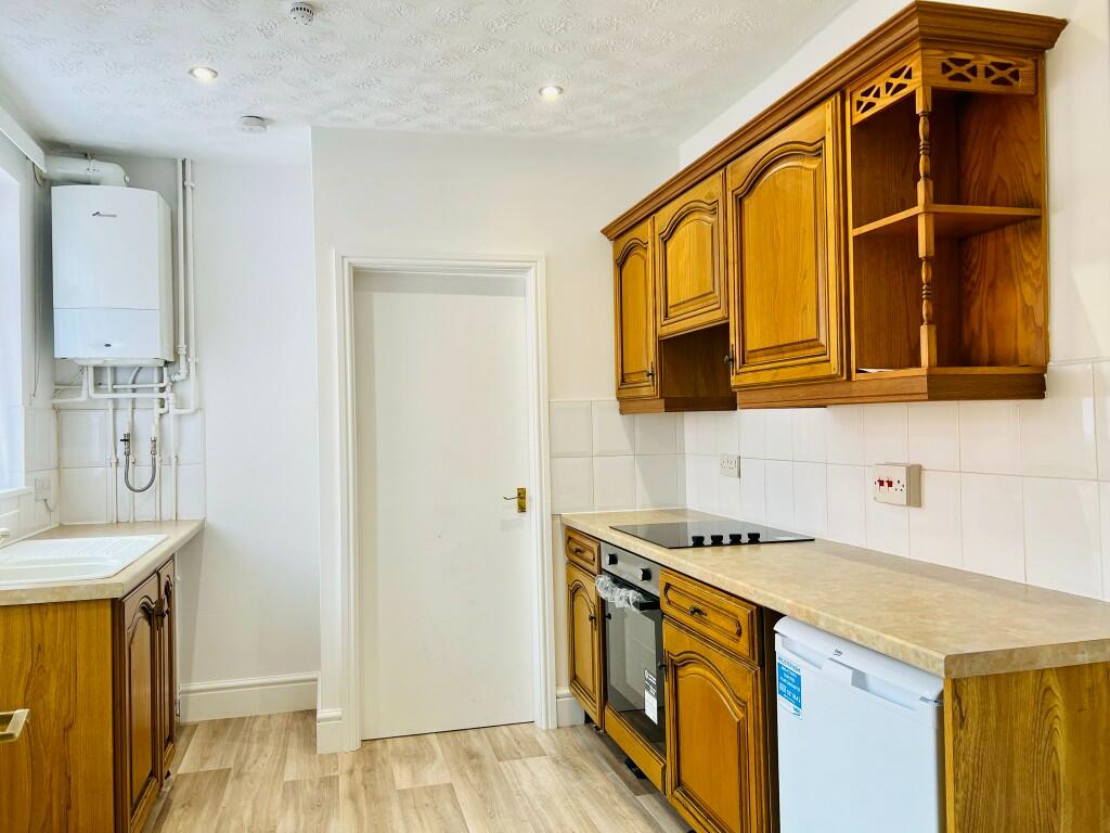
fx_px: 834
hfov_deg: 67.3
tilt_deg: +0.4
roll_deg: +1.0
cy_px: 416
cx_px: 555
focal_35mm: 26
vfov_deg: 53.1
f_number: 1.5
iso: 50
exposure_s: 1/100
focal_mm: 5.7
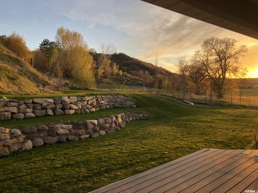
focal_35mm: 28
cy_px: 96
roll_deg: +1.2
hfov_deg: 63.4
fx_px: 209
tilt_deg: -2.1
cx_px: 129
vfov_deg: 49.7
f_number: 1.8
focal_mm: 3.99
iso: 20
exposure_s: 1/131
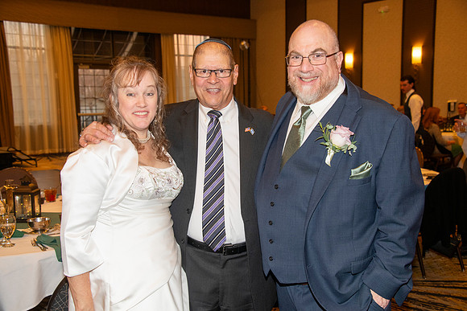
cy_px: 156
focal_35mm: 48
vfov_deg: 28.1
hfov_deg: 41.1
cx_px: 234
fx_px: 623
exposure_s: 1/60
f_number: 5.6
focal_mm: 48
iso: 2000
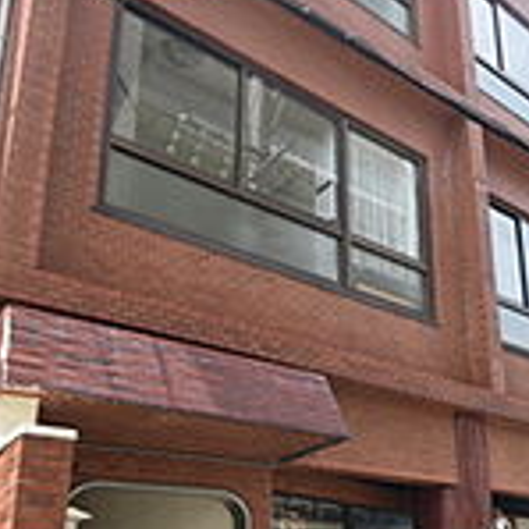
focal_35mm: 41
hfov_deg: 37.3
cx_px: 508
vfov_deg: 40.1
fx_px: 709
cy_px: 376
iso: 200
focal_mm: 10
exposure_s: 1/250
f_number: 6.3
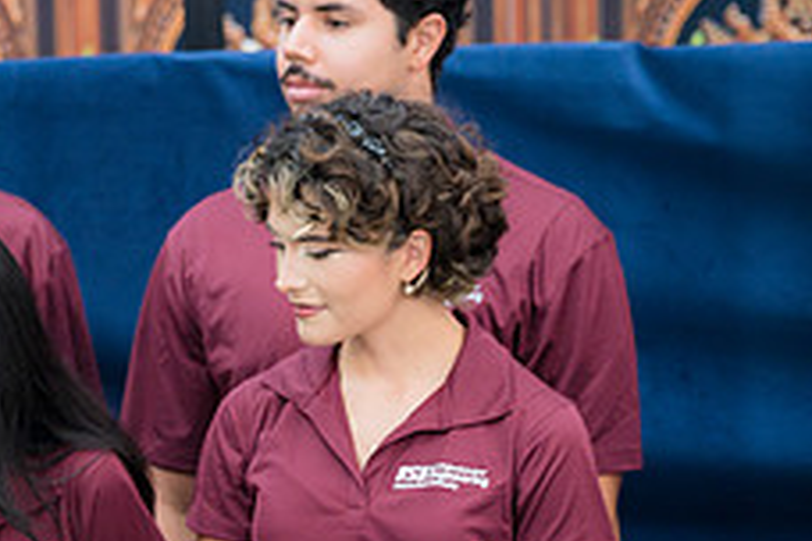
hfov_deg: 5.4
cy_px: 454
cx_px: -93
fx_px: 8616
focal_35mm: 382
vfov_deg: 3.6
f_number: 4
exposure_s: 1/250
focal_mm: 150
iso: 100
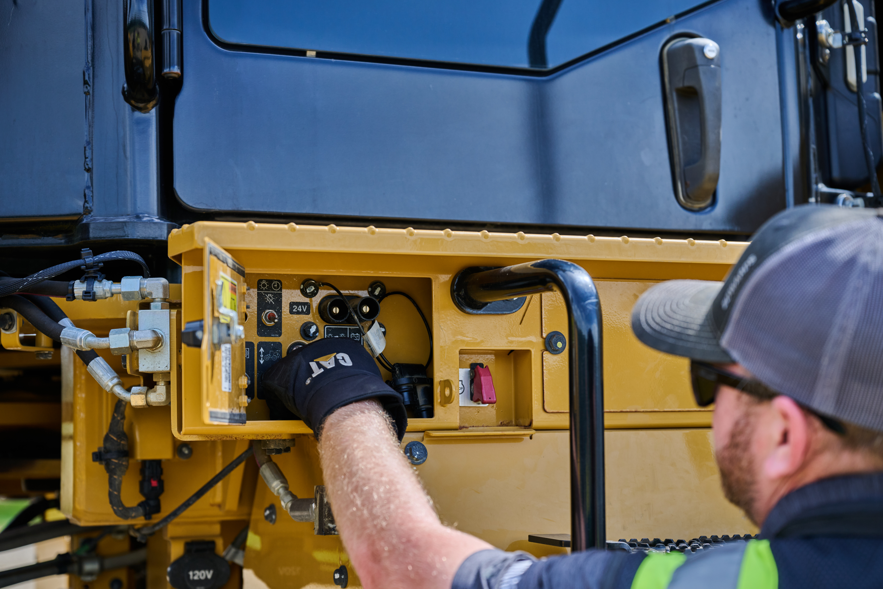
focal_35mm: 60
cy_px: 294
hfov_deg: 33.4
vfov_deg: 22.6
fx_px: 1472
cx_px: 442
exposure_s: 1/640
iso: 64
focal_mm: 60
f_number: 4
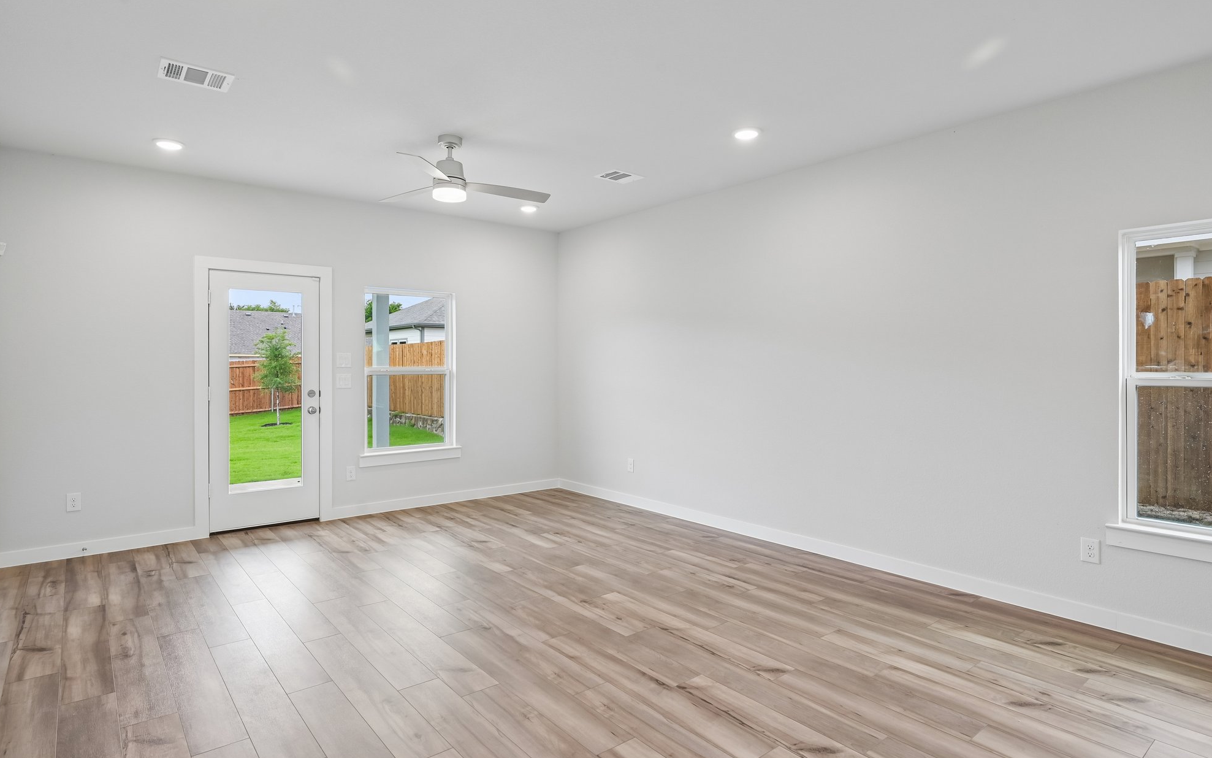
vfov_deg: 62.2
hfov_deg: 88.0
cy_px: 358
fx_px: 628
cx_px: 591
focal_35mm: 19
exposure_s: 1/30
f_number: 8
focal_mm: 18
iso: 400
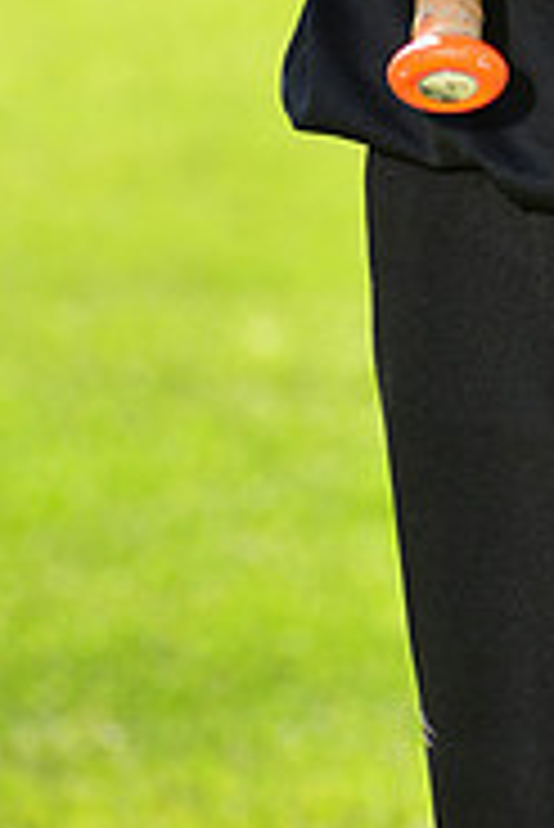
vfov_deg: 3.8
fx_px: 12372
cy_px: -454
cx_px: 723
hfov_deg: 2.6
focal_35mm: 537
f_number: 8
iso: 200
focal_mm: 170
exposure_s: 1/250
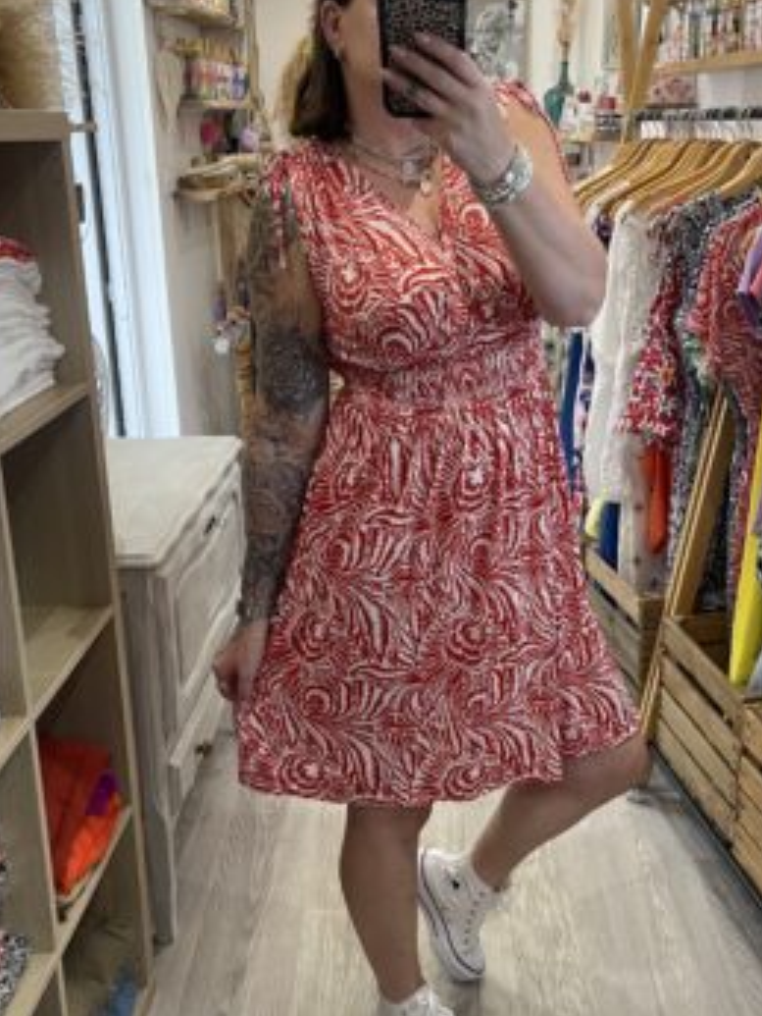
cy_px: 462
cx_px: 409
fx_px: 851
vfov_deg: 61.5
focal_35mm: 29
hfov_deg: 48.2
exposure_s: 1/50
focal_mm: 5.1
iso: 80
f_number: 1.6
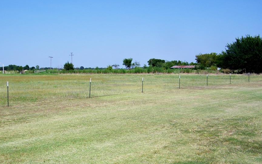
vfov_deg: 26.8
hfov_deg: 41.7
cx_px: 106
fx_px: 343
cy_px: 104
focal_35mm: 48
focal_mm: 6.8
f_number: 7.4
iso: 80
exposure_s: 1/250
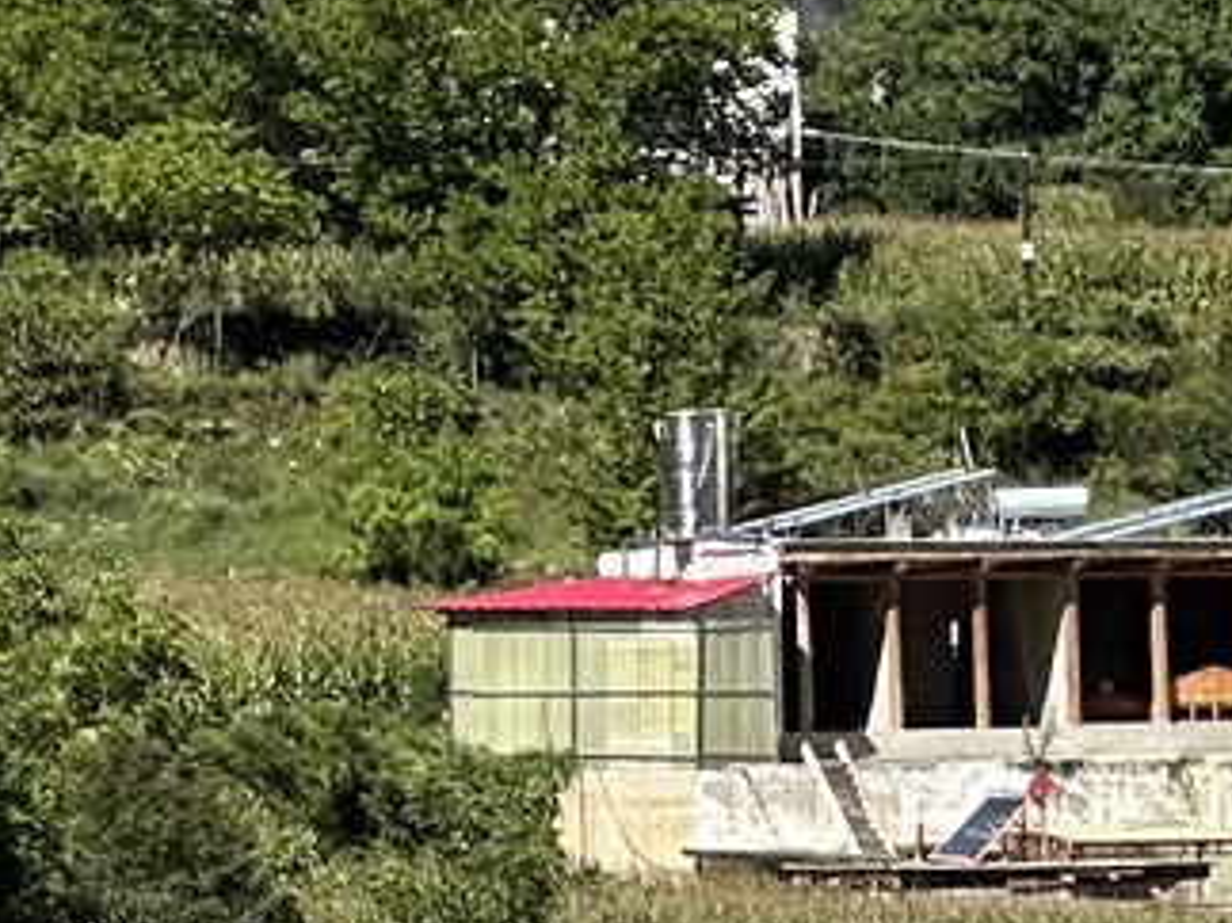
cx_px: 259
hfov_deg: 4.2
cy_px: 481
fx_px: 16970
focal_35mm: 477
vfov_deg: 3.1
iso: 32
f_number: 2.8
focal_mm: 9
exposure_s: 1/903
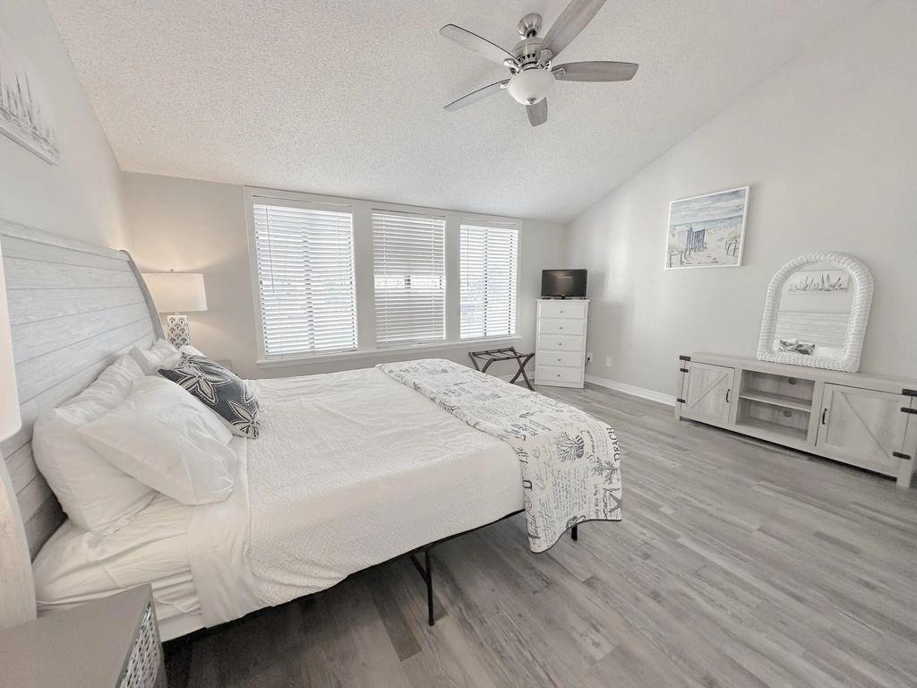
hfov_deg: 102.1
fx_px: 371
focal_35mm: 14
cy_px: 344
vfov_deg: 85.7
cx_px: 458
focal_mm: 2.22
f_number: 2.2
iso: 80
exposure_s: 1/120
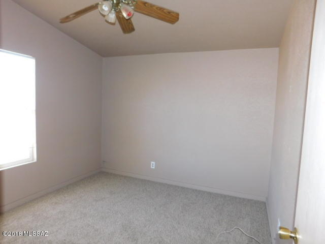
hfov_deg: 73.9
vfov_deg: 58.9
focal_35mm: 23
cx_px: 162
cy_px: 122
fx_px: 216
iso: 200
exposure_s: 1/30
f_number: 3
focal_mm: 4
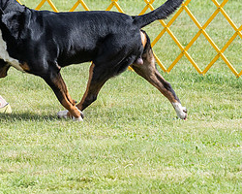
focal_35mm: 418
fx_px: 2994
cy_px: -46
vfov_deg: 3.7
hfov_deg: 4.6
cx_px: 23
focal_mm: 146
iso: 640
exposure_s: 1/1250
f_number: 5.6
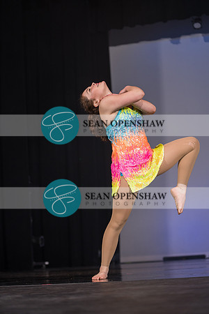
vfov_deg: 28.8
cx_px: 104
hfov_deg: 19.5
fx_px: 610
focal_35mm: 70
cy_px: 157
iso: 400
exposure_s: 1/500
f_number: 2.8
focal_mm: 70
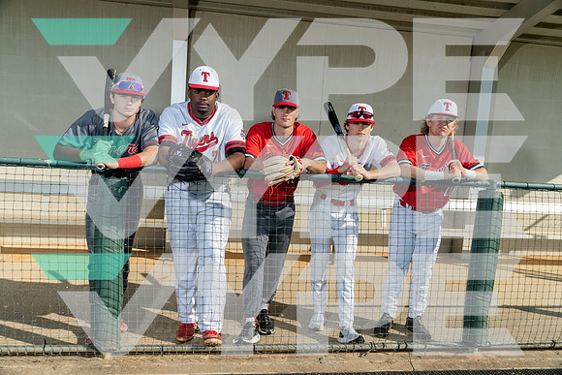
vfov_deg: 41.1
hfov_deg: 58.7
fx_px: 500
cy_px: 188
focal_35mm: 32
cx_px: 281
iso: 500
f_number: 5.6
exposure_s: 1/200
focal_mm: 32
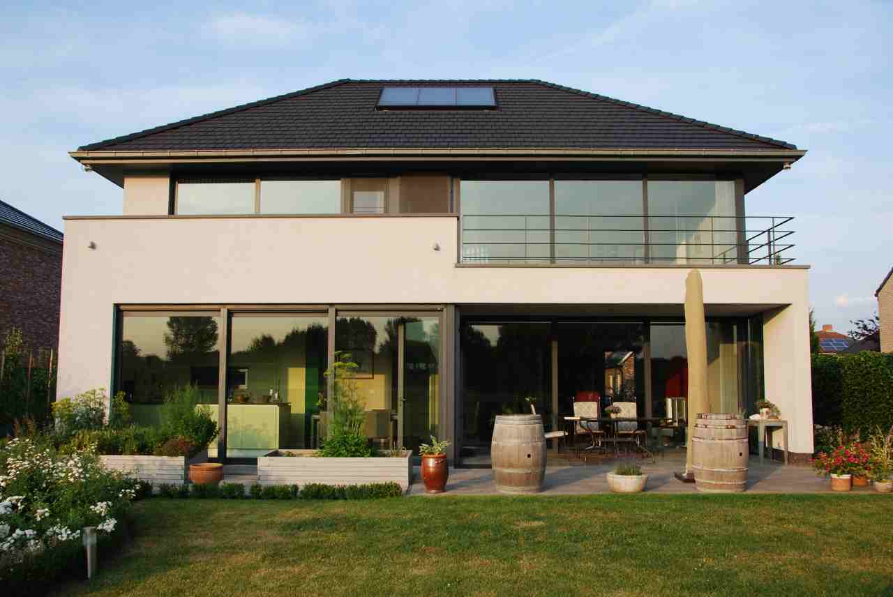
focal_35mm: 30
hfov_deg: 61.9
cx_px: 446
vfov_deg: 43.7
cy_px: 298
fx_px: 745
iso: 100
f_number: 5.6
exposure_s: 1/125
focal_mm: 20
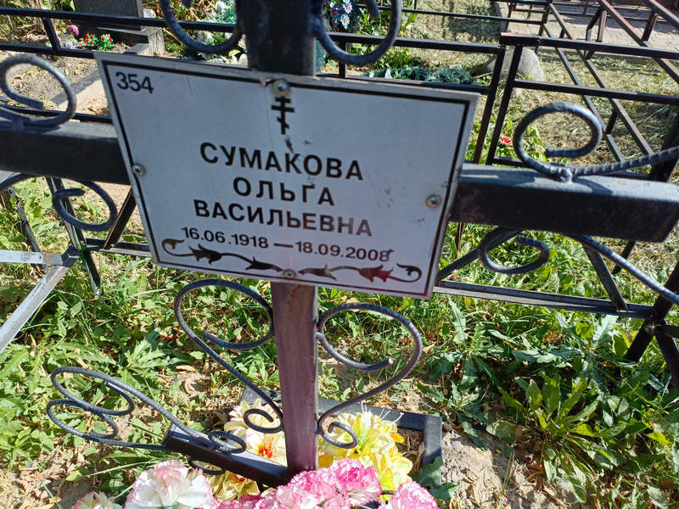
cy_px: 254
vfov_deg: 54.9
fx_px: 490
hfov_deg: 69.4
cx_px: 340
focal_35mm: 25
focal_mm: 4.76
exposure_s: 1/809
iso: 113
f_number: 1.69
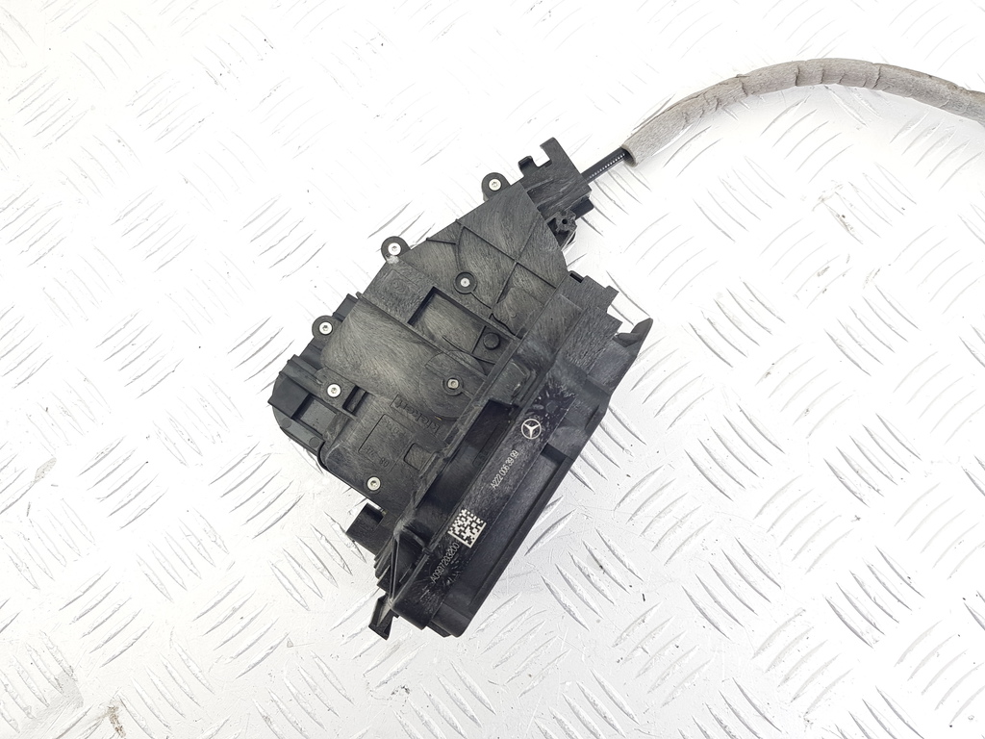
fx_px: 740
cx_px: 492
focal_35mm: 26
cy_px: 370
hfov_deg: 67.3
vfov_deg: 53.1
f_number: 1.7
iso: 50
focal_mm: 4.2
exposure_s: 1/50
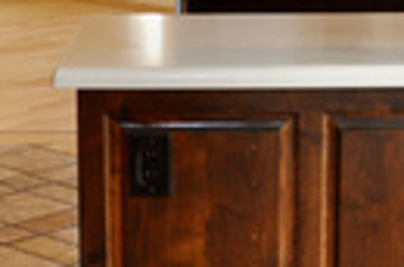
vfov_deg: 10.0
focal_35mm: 133
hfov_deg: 15.4
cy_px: -85
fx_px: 1489
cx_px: 301
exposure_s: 1/60
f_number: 3.5
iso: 200
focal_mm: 18
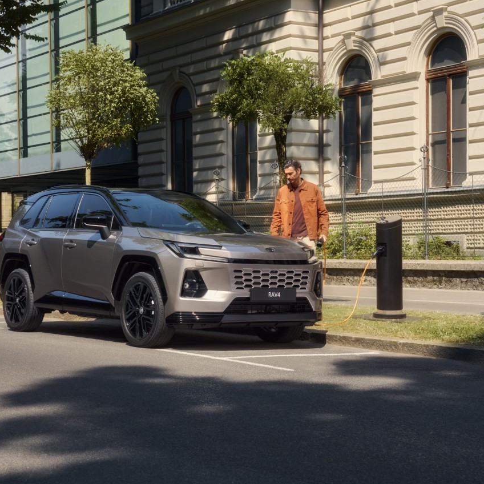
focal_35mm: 68
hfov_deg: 25.3
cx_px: 178
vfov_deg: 25.4
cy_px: 242
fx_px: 1076
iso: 100
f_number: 7.1
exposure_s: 1/125
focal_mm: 53
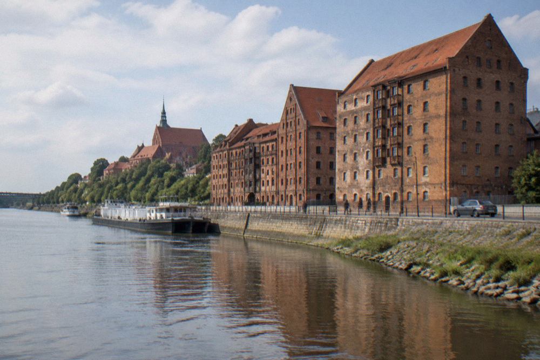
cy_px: 180
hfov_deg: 54.5
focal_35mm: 35
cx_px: 270
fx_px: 525
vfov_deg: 37.8
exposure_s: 1/125
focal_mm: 35
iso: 100
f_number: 11
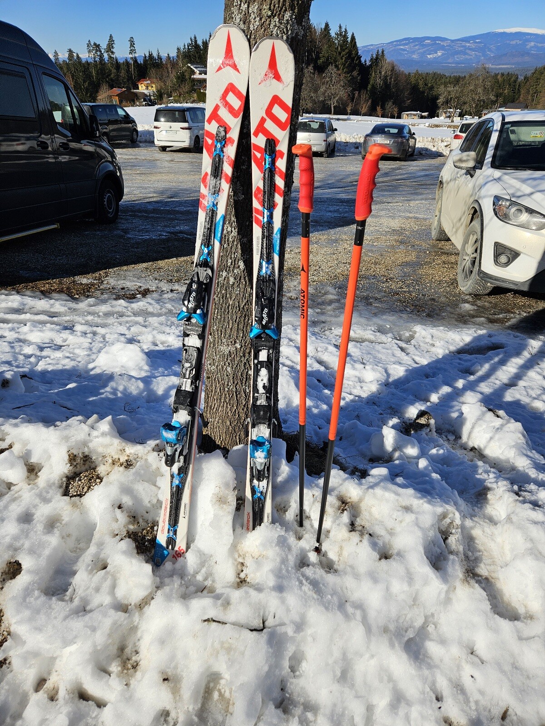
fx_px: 483
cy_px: 363
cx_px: 272
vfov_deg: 73.9
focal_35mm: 23
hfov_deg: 58.9
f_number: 1.8
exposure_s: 1/3333
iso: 25
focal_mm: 5.4
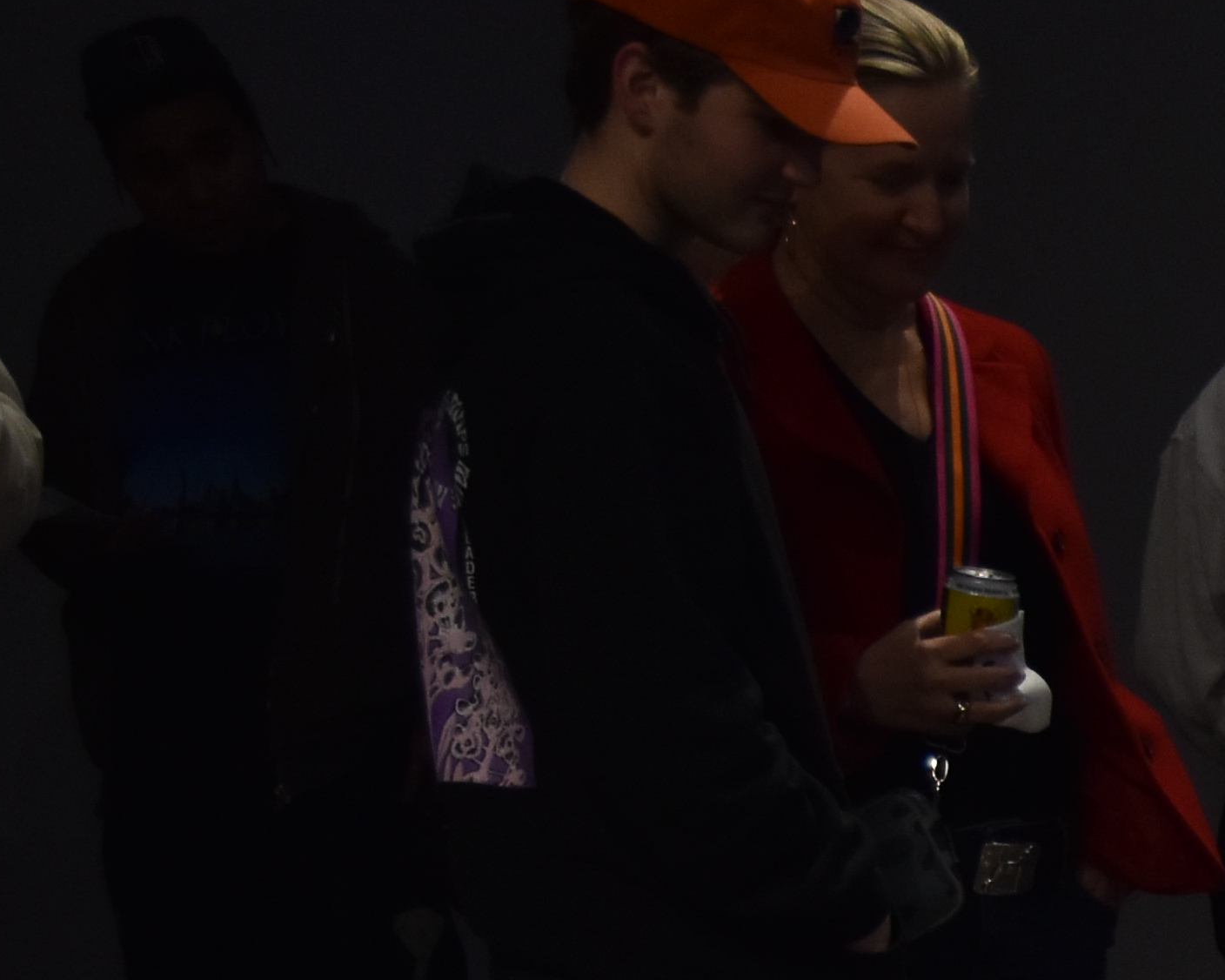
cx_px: 2227
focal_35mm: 192
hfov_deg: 9.6
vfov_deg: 7.9
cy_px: 1453
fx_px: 6960
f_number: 4
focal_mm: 32
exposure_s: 1/80
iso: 640
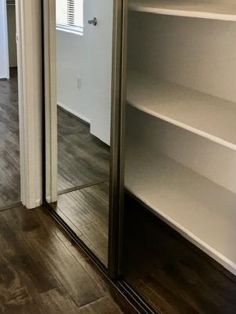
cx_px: 94
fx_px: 417
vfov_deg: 40.0
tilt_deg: -12.2
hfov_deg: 31.5
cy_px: 76
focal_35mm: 46
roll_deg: +1.0
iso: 40
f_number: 2.2
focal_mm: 4.15
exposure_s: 1/30
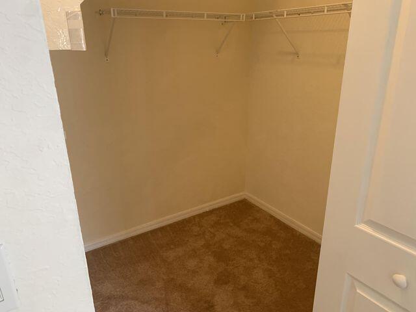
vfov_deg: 53.1
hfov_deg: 67.3
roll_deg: +1.2
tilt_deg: -21.9
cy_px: 156
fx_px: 312
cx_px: 208
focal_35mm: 26
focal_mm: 4.25
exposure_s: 1/60
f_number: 1.8
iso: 250
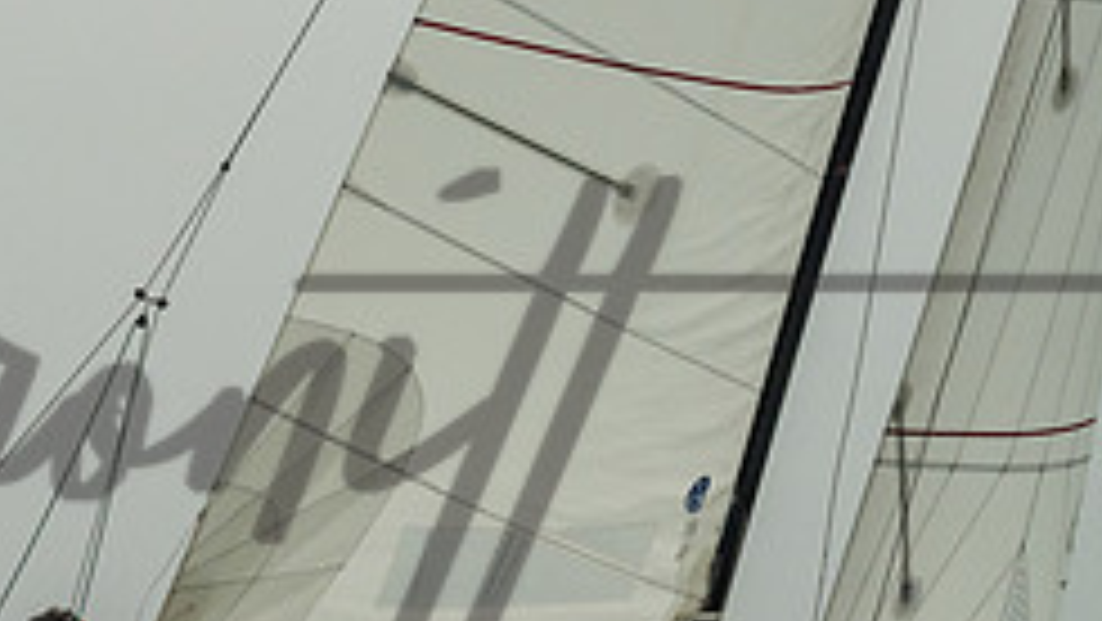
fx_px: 7834
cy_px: 524
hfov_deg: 8.0
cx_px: 167
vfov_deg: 4.5
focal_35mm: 268
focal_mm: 89
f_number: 9
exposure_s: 1/3200
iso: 800
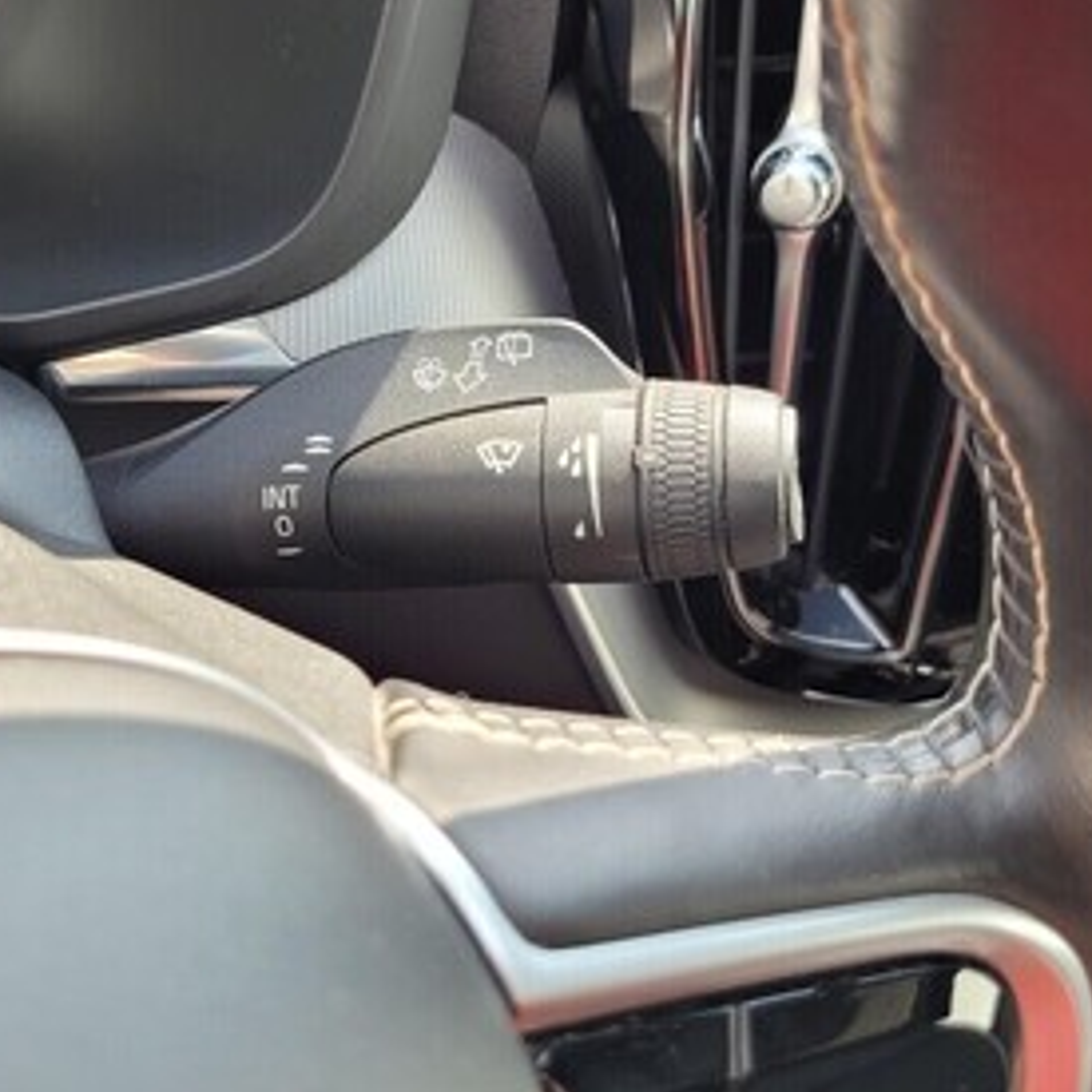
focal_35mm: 46
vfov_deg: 36.7
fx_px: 1642
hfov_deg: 36.7
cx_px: 465
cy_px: 455
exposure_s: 1/124
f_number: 1.8
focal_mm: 5.4
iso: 40
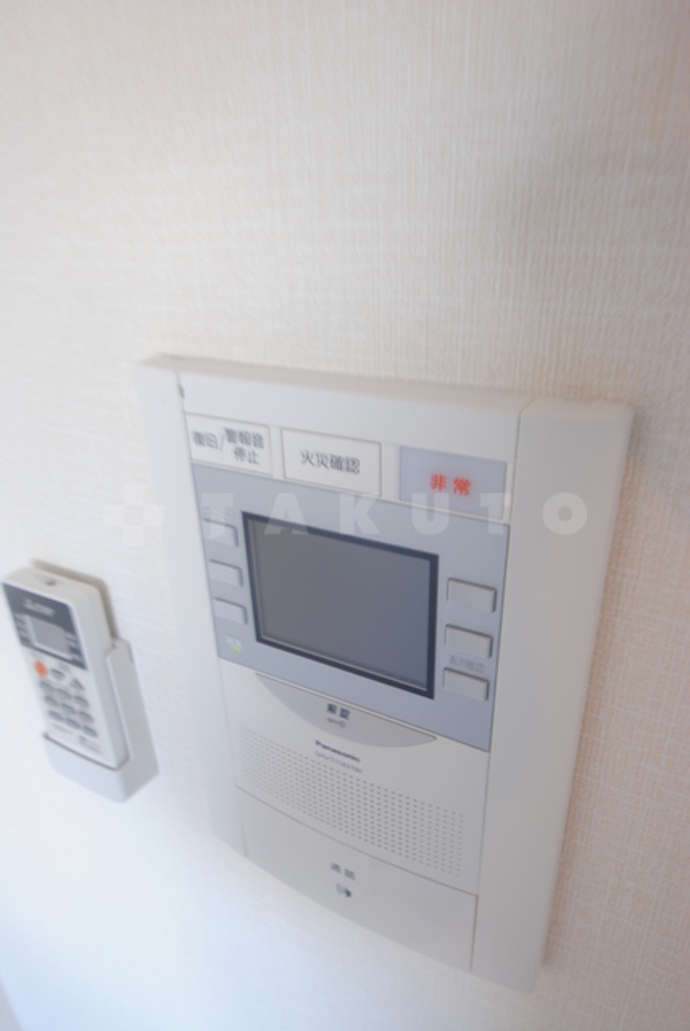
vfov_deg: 73.7
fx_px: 688
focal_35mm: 24
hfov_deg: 53.2
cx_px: 345
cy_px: 516
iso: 100
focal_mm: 16
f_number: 5.6
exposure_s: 1/4
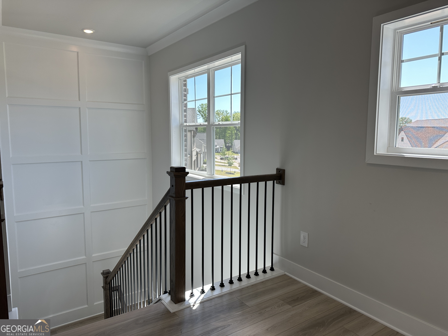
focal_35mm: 24
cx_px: 224
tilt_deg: -6.3
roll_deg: -0.5
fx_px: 311
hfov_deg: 71.6
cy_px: 168
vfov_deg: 56.8
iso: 80
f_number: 1.78
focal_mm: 6.86
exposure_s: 1/521
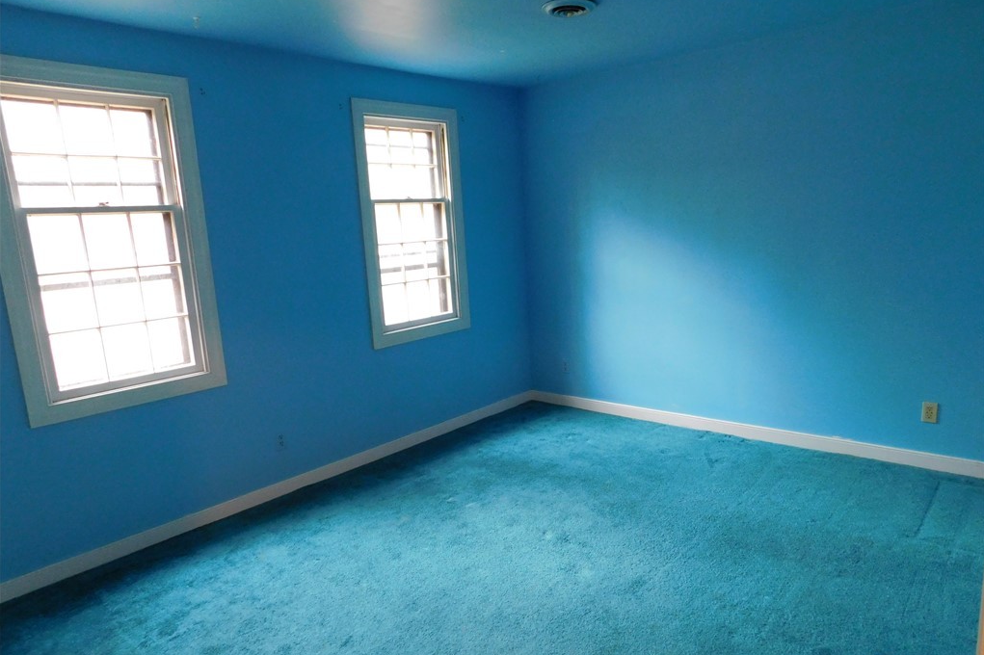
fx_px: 656
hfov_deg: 73.8
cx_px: 492
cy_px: 356
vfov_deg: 53.0
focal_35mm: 24
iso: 400
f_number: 3
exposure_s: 1/15
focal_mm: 4
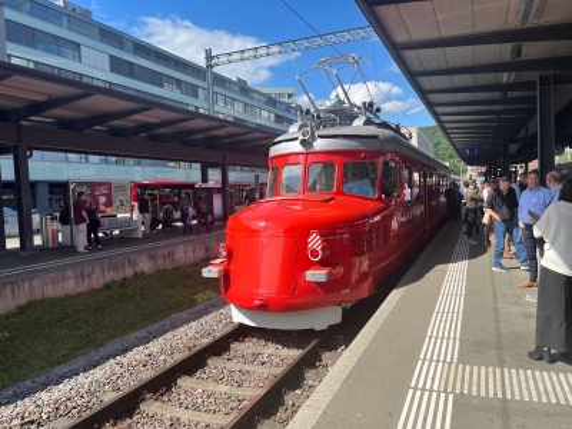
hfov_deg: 67.3
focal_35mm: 26
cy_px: 214
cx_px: 286
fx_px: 430
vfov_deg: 53.1
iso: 50
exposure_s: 1/1992
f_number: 1.6
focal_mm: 5.1
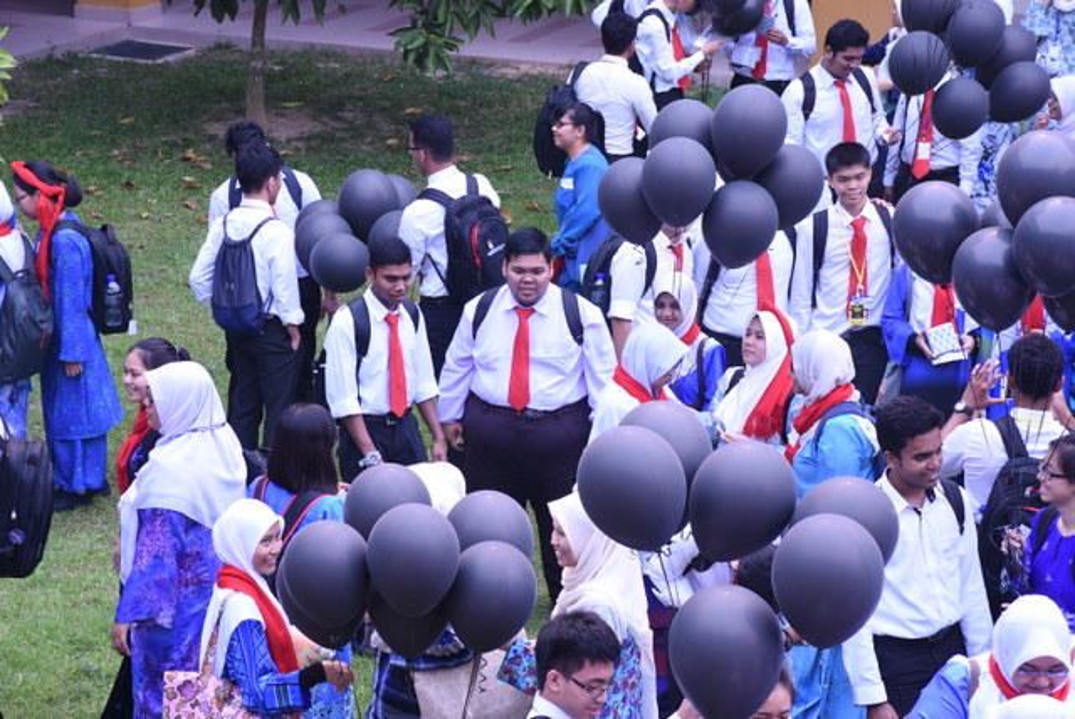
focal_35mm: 120
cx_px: 538
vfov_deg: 11.4
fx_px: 3587
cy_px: 360
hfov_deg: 17.0
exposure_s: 1/160
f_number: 10
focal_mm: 80
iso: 400
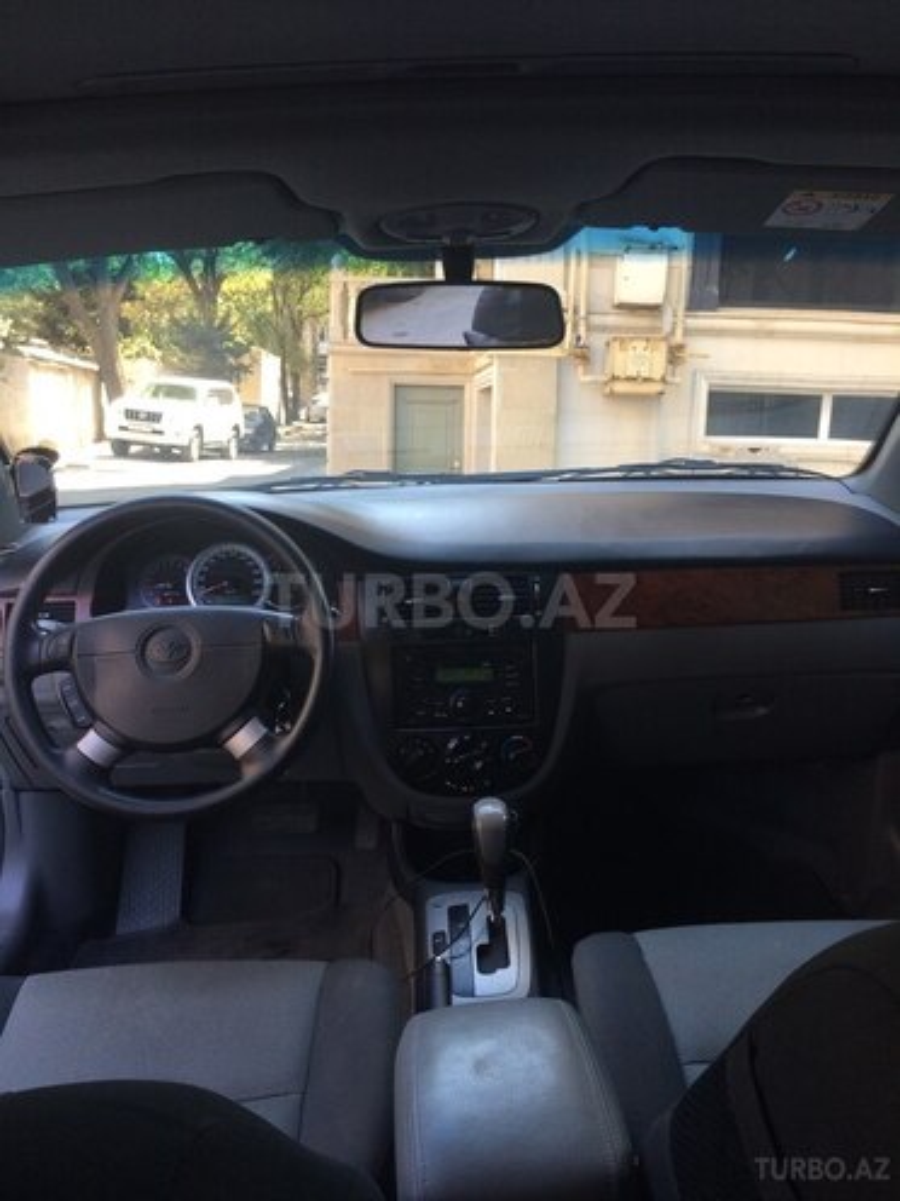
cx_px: 450
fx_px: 1005
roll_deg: +0.4
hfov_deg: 48.2
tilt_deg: -10.9
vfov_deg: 61.7
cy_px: 600
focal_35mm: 29
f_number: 2.2
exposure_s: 1/100
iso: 40
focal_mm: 4.15
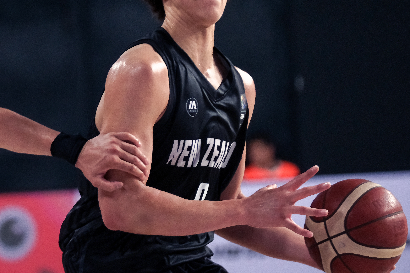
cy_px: 101
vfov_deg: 3.2
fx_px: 4908
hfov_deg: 4.8
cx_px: 65
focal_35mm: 431
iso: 2500
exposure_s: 1/2000
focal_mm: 140
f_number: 2.8
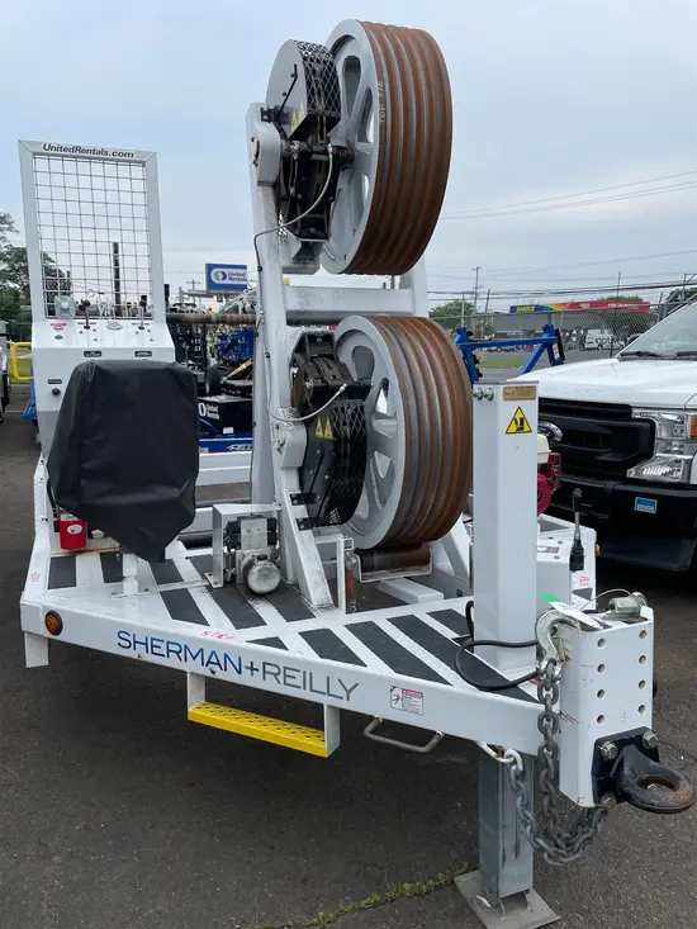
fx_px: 698
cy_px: 464
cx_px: 348
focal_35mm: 26
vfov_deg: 67.3
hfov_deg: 53.1
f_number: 1.6
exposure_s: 1/1453
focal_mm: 4.2
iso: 50
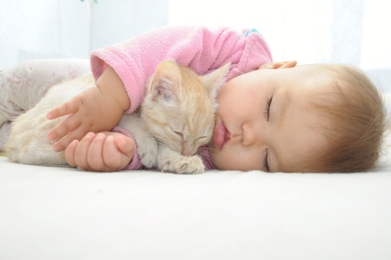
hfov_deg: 53.2
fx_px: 391
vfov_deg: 36.8
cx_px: 196
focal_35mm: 36
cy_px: 130
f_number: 5
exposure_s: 1/160
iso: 200
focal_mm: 24
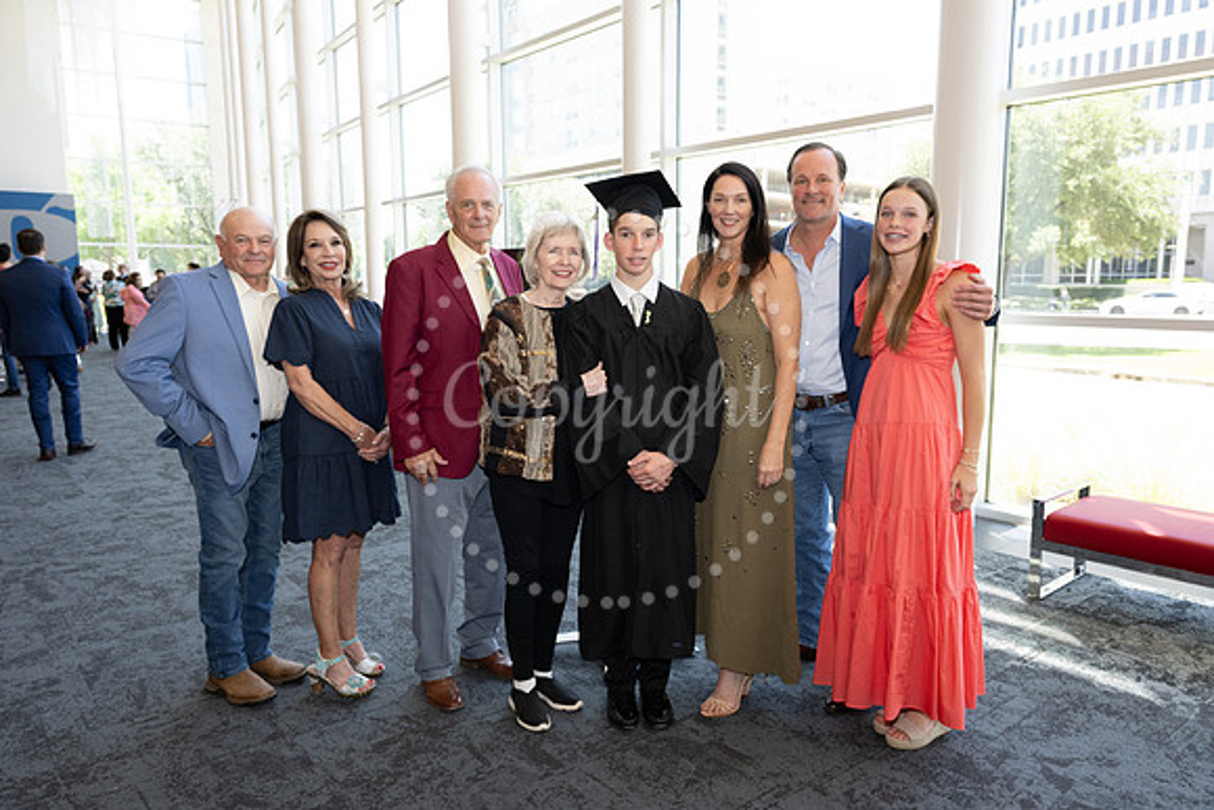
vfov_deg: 48.8
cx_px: 607
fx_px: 894
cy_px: 405
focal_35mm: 26
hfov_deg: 68.4
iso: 800
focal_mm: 26.5
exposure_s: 1/200
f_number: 5.6
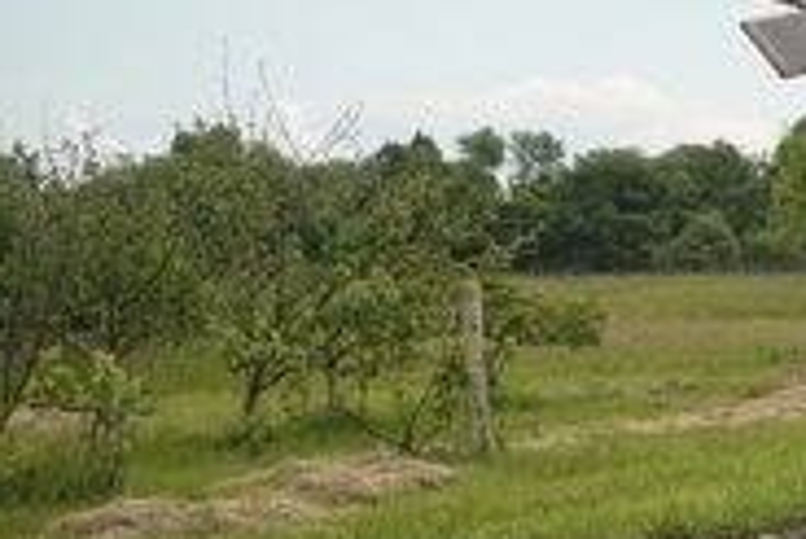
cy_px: 90
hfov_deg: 13.3
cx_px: 859
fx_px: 3406
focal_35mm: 152
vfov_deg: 9.0
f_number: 2.8
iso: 125
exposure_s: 1/250
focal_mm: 70
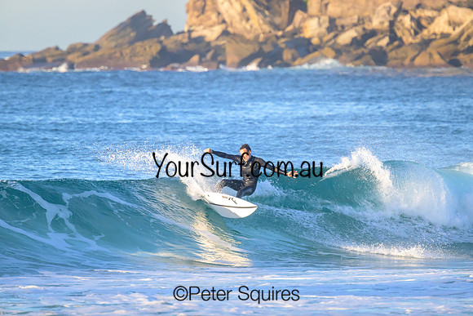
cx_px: 236
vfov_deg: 1.7
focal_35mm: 800
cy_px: 158
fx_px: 10513
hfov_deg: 2.6
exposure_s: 1/1250
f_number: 11
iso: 2000
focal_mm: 800
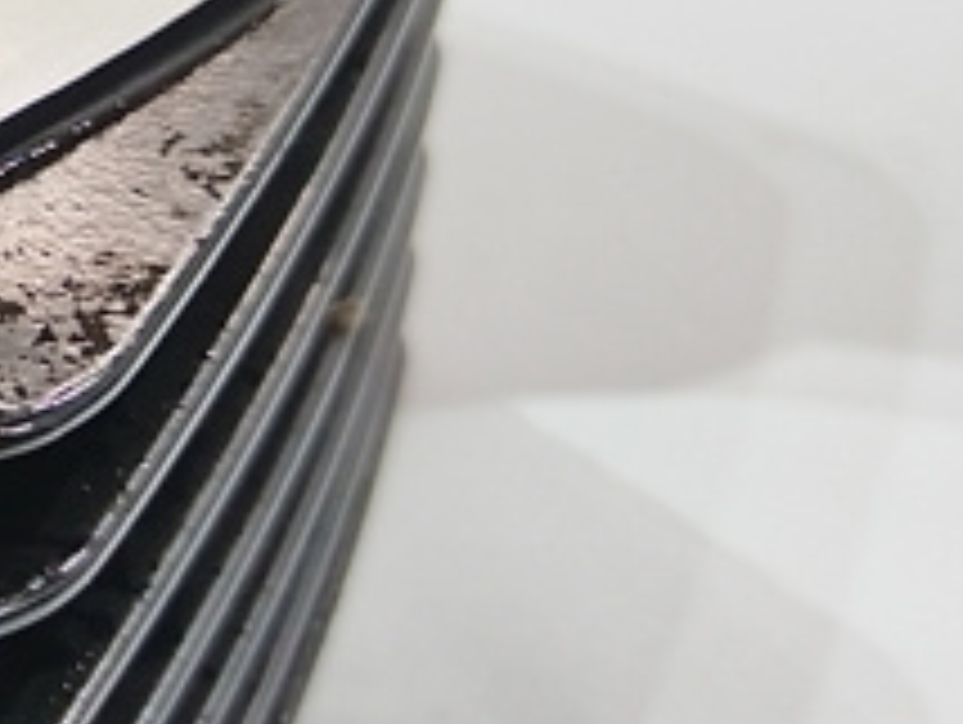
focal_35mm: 97
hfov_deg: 17.0
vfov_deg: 15.2
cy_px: 153
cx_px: -729
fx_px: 2702
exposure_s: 1/25
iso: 1654
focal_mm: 4.95
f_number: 1.9
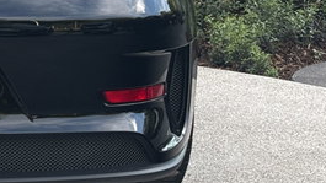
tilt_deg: -4.0
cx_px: -130
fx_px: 1418
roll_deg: -0.2
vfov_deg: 7.4
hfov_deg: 12.6
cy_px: -5
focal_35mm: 164
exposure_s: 1/96
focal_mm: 5.96
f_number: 1.6
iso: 50
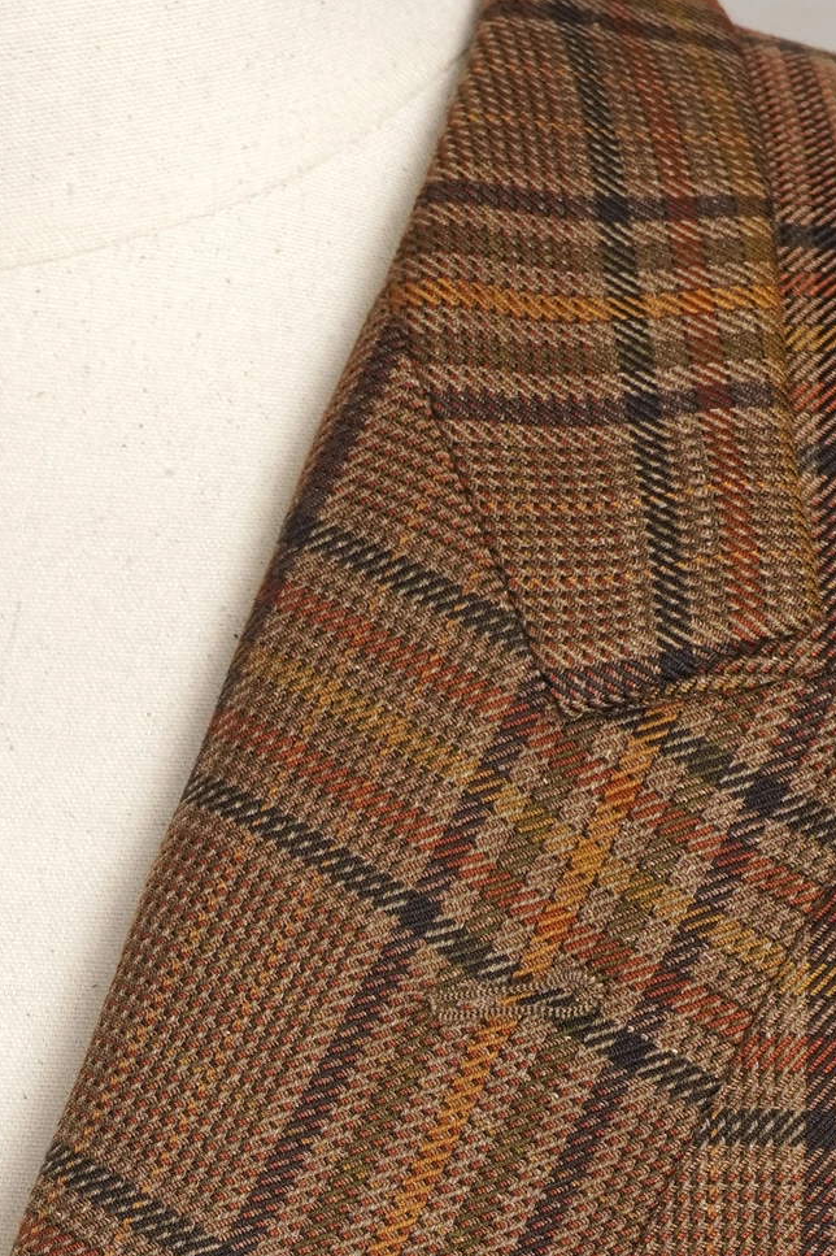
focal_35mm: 143
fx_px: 4984
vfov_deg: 13.8
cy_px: 1650
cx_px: -154
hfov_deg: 9.5
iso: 400
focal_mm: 32
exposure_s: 1/40
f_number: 6.3
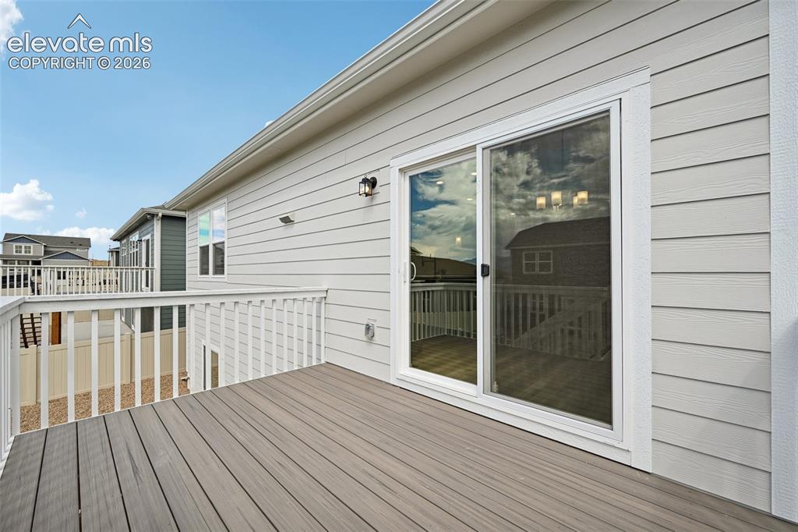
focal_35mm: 14
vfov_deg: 81.2
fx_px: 310
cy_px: 266
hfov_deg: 104.3
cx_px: 399
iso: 64
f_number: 9
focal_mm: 14
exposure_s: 1/60
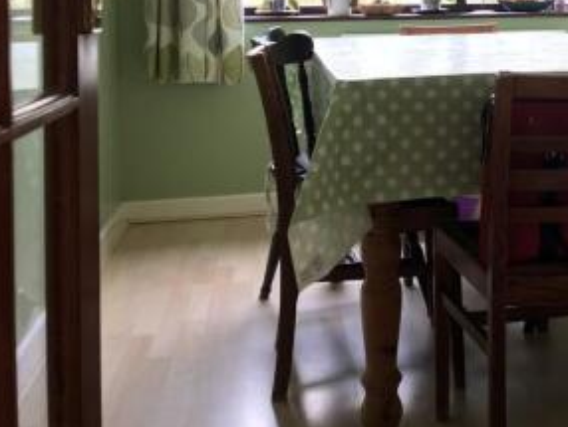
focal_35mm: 57
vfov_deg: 24.6
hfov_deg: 31.6
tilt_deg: -1.7
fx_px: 936
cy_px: 11
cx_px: 549
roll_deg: +0.2
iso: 25
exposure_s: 1/33
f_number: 1.8
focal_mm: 3.99
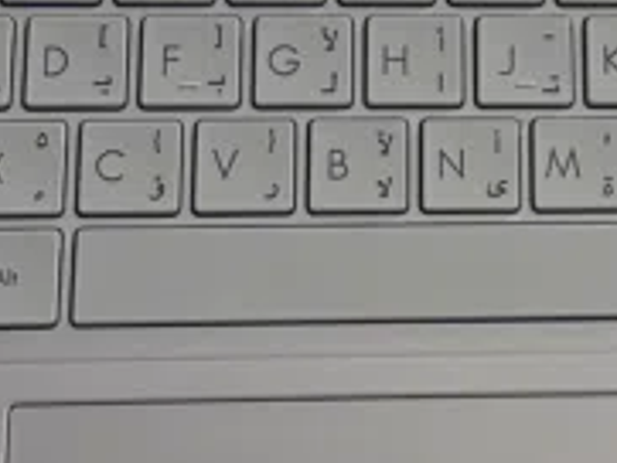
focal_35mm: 85
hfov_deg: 22.5
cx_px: 542
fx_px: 1516
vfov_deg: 15.5
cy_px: -310
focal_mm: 6.86
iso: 200
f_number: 1.78
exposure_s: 1/50
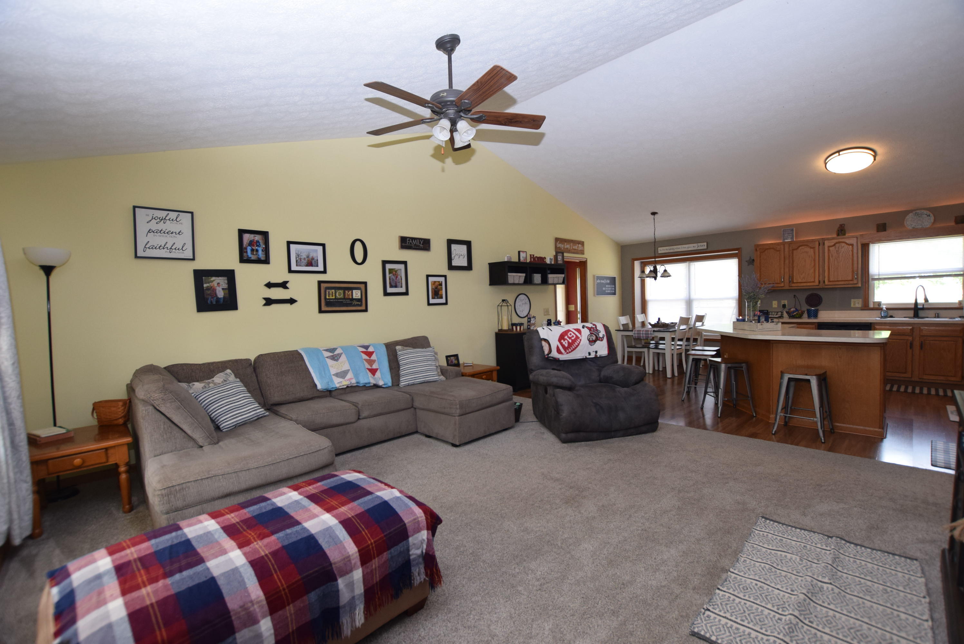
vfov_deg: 77.4
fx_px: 402
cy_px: 322
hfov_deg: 100.3
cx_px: 482
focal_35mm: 15
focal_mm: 10
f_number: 4.5
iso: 800
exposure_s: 1/80
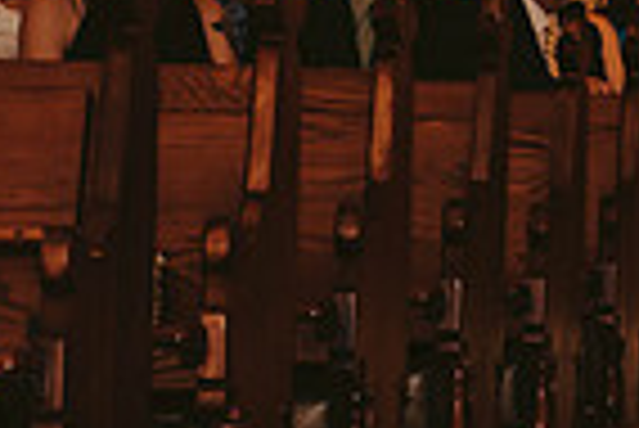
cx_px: 1098
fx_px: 5437
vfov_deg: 4.5
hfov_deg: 6.6
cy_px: 119
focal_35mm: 306
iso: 800
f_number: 2.8
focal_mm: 75
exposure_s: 1/100
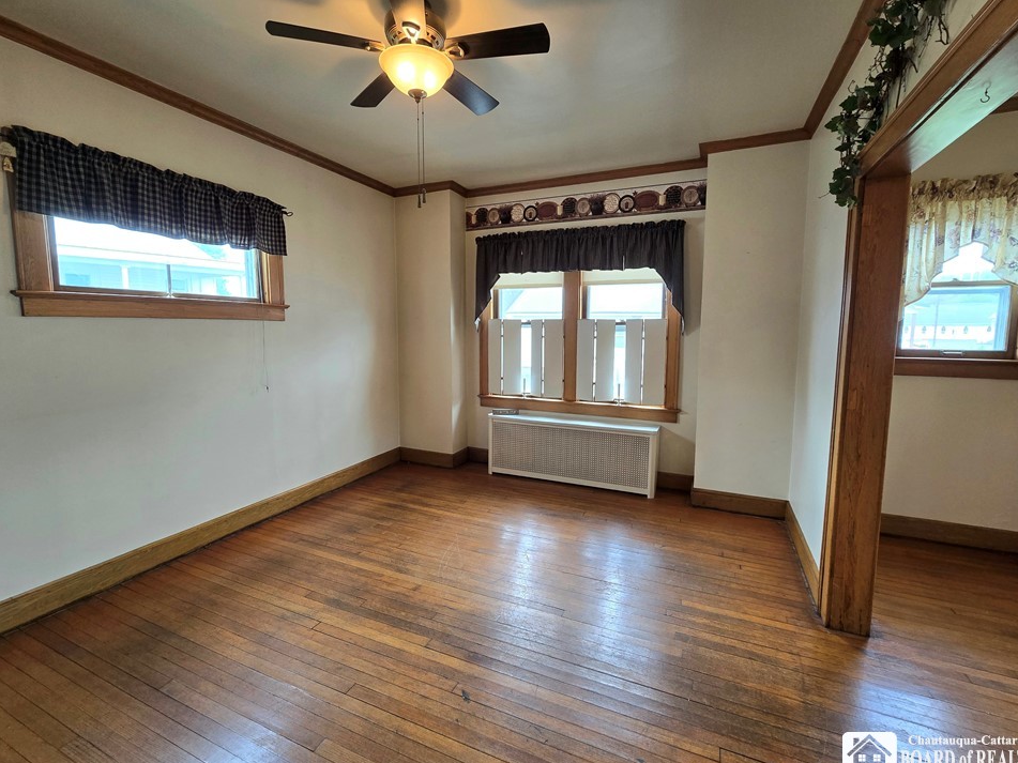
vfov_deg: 85.7
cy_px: 376
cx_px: 513
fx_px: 412
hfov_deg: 102.1
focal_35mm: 14
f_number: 2.2
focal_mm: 2.2
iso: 100
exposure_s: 1/60.2
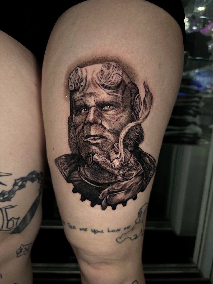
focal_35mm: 24
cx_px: 106
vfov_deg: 71.6
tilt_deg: -9.2
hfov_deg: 56.8
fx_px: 197
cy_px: 142
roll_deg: -4.2
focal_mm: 6.86
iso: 200
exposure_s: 1/64
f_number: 1.78
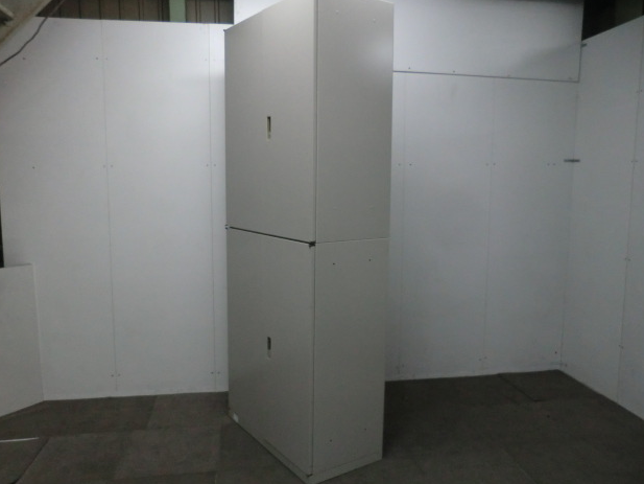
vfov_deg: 49.8
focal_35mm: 28
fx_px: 521
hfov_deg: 63.4
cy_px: 236
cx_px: 325
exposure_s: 1/60
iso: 250
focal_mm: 4.9
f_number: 3.2
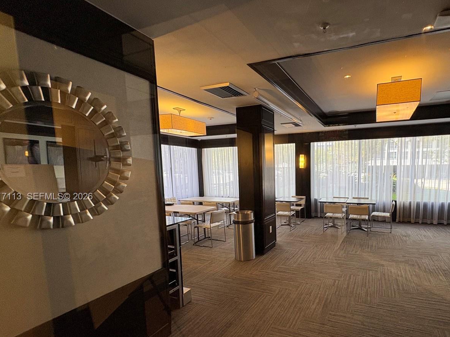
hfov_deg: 83.2
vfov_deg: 68.2
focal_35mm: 19
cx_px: 279
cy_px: 197
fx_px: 247
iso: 160
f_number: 2.2
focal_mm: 2.22
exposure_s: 1/120
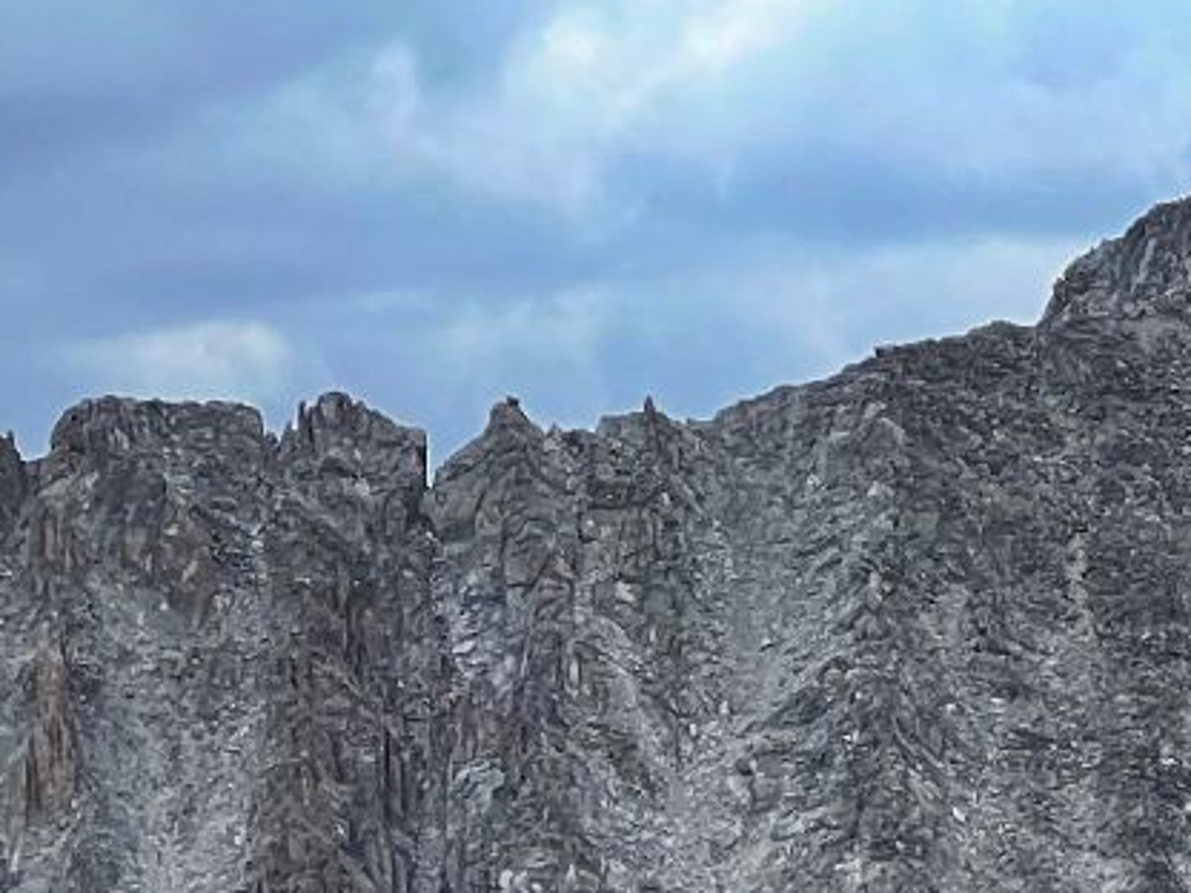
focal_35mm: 379
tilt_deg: -3.5
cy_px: 1986
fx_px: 13040
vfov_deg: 3.9
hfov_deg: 5.2
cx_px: 1858
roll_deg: +1.7
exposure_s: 1/677
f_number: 2.8
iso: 32
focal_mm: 9
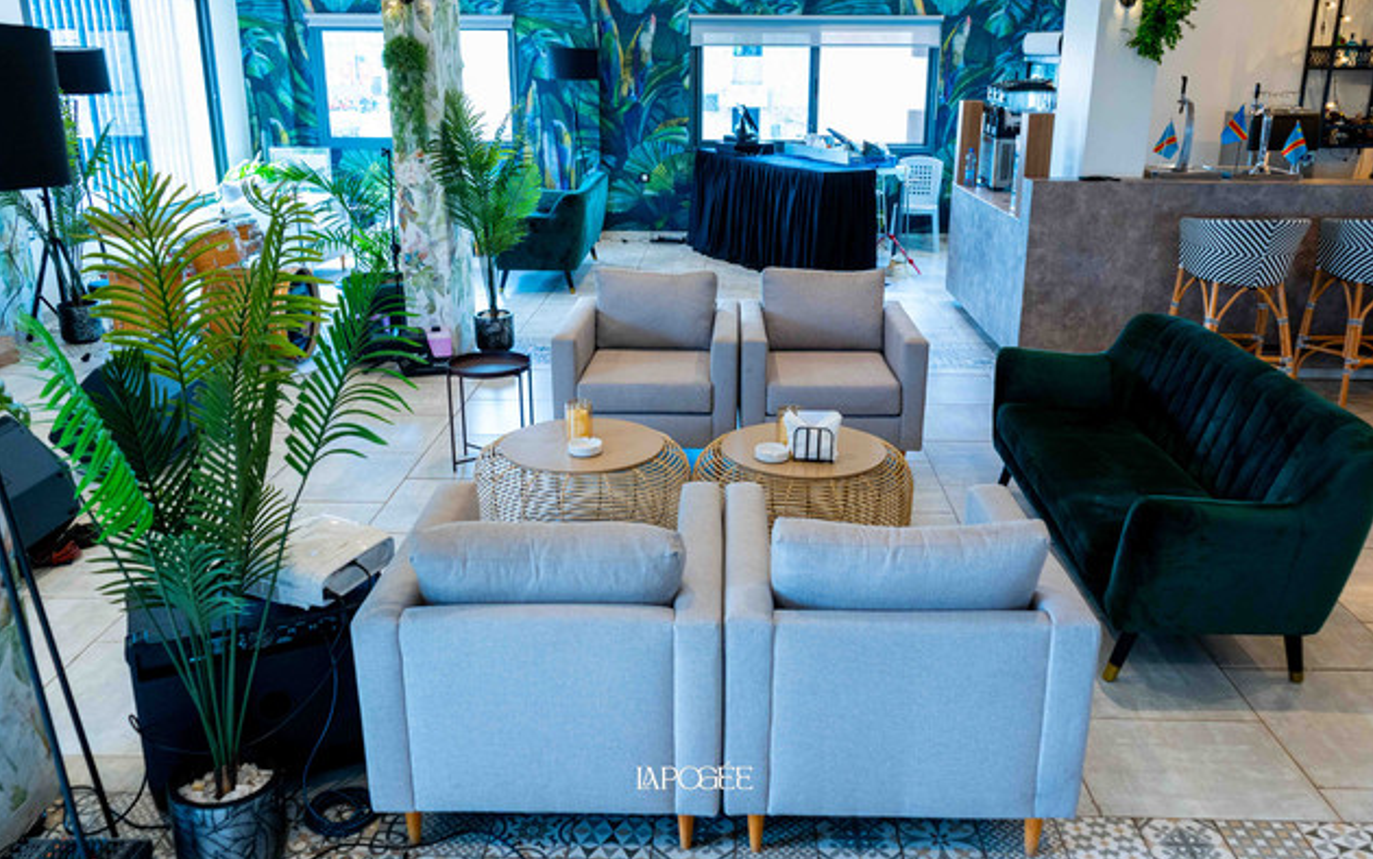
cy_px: 411
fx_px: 1085
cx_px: 695
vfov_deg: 43.2
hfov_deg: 64.6
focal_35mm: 29
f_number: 5
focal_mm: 28
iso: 2000
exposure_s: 1/50
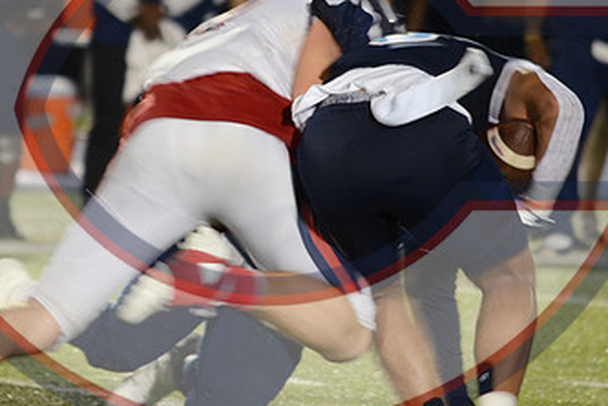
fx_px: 12345
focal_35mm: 731
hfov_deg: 2.8
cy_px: 108
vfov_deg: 1.9
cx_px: 261
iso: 1600
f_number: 5.6
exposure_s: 1/100
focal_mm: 280
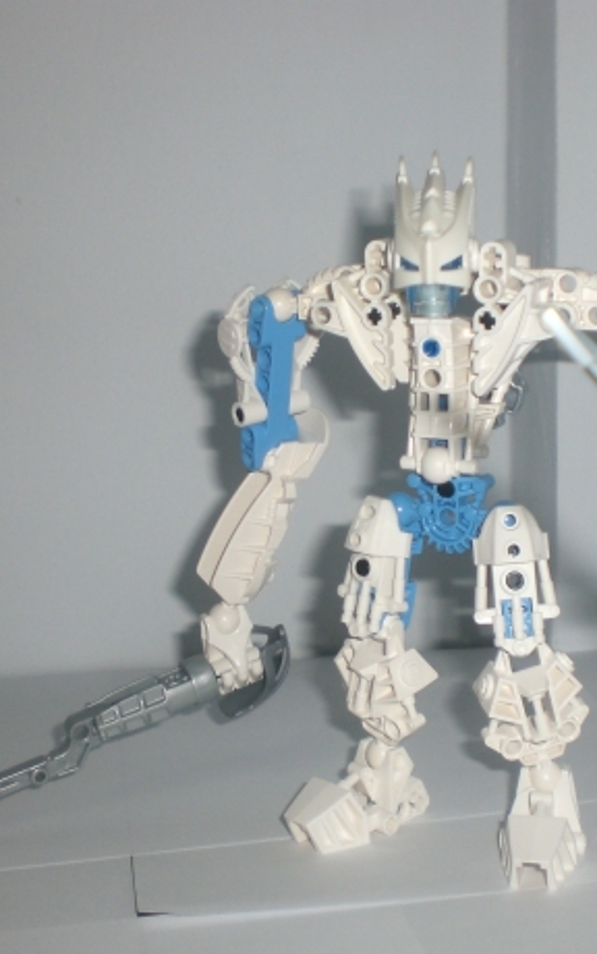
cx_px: 415
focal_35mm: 56
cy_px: 481
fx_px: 1456
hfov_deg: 23.0
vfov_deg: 36.3
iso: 100
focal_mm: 6.3
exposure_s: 1/60
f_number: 3.1
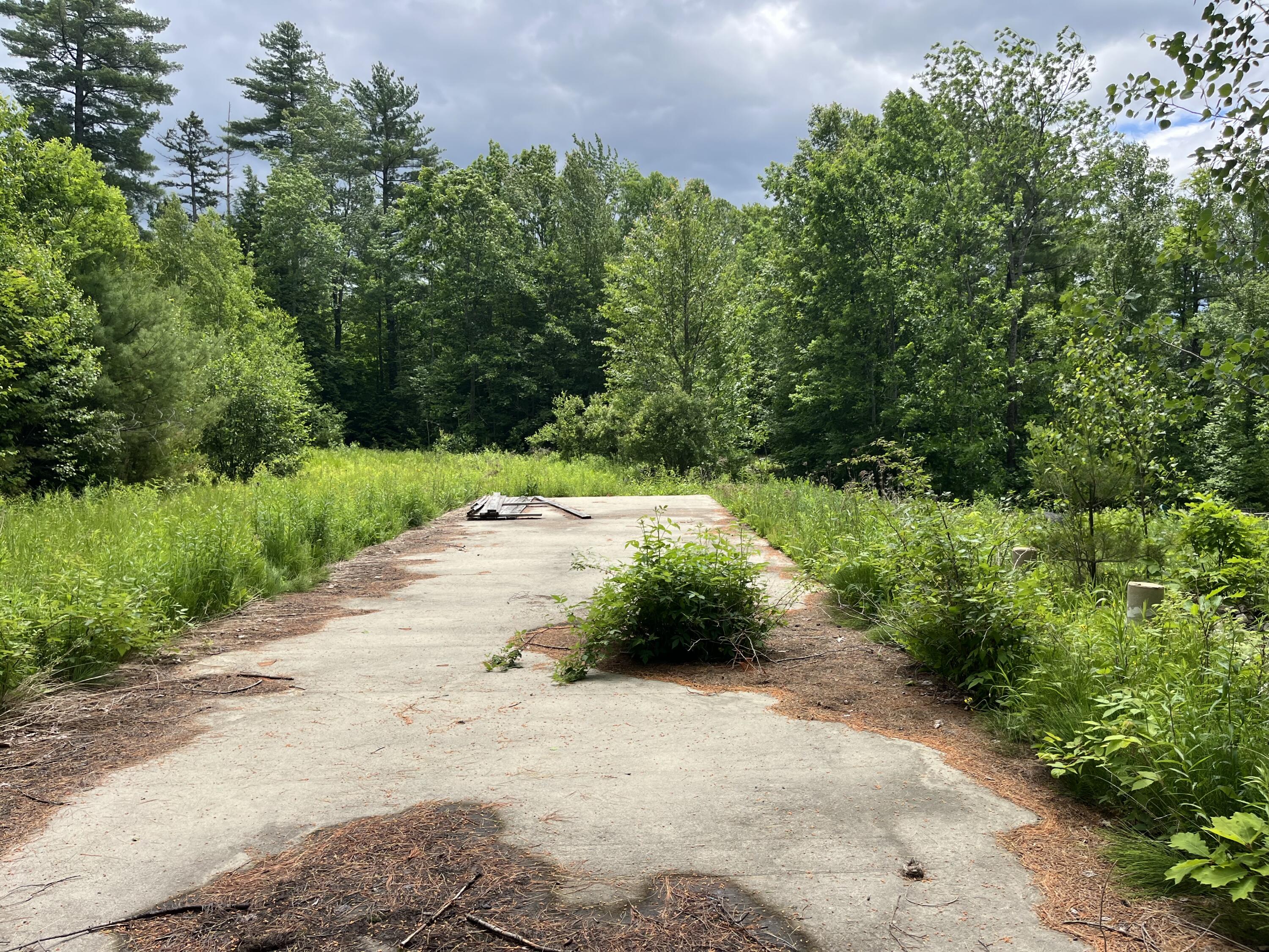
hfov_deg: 67.3
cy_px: 476
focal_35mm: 26
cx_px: 634
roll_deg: +1.4
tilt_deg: -1.1
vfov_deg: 53.1
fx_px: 953
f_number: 1.6
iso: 50
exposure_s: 1/1721
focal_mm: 5.1
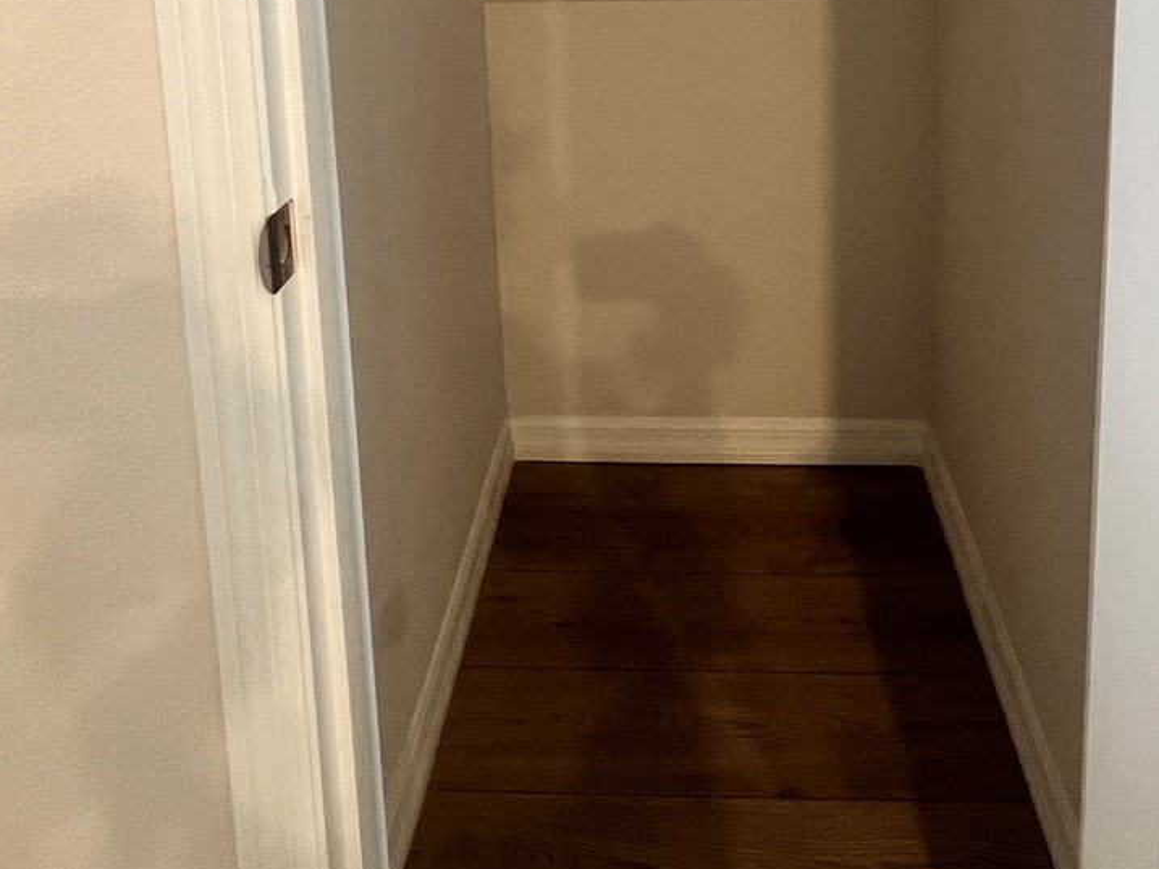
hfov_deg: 61.4
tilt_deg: -9.0
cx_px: 660
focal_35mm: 29
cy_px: -37
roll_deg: +1.6
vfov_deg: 40.8
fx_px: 971
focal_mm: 1.57
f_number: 1.8
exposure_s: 1/60
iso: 320
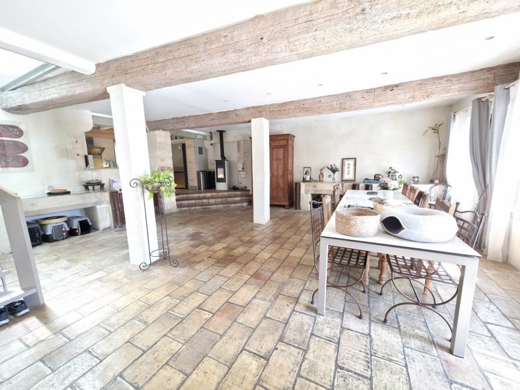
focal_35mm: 13
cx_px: 260
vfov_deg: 89.9
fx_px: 195
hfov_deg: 106.2
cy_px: 195
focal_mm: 2.2
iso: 125
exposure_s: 1/15
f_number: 1.9
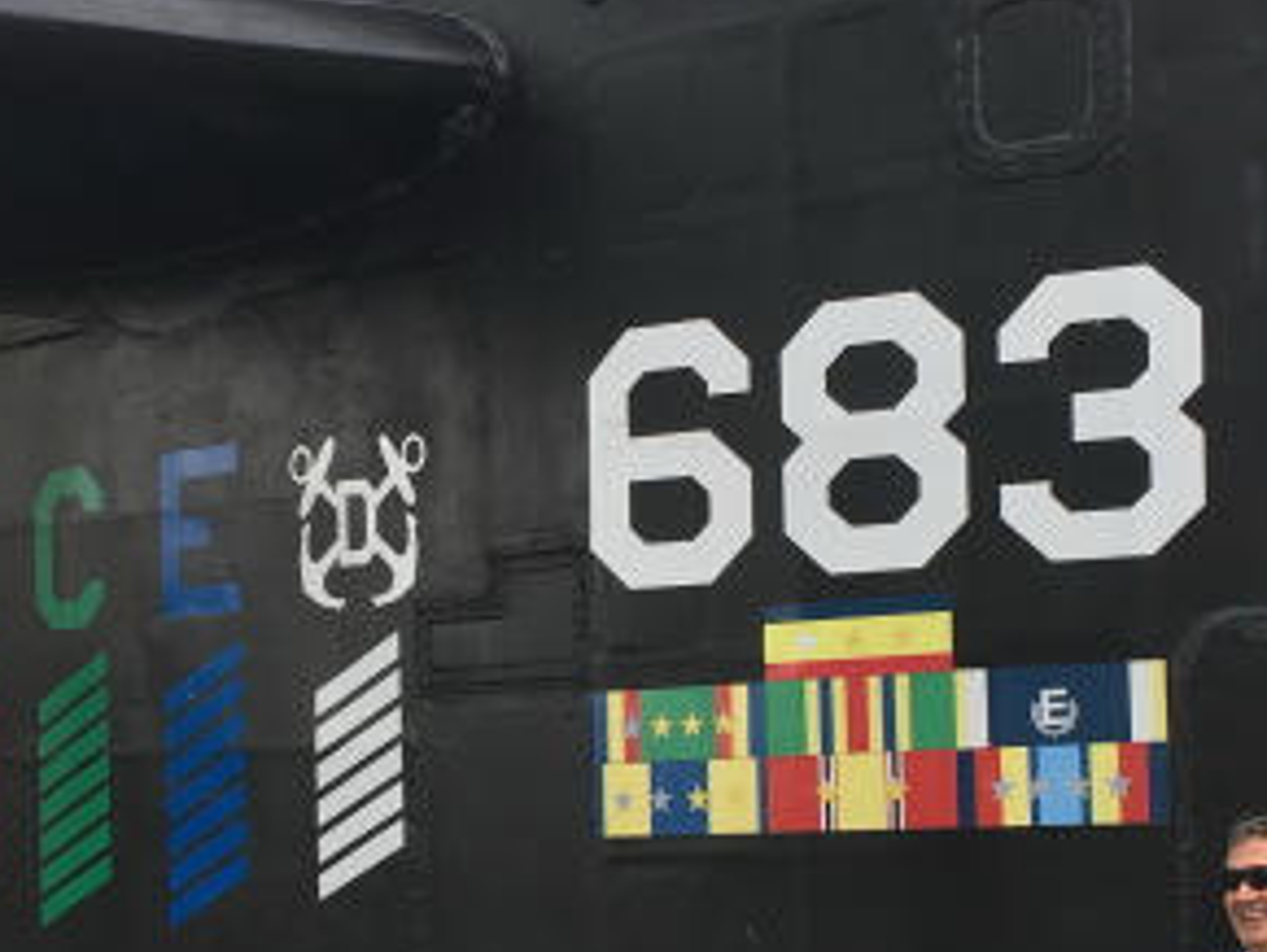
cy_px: 716
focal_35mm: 80
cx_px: 467
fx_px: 2931
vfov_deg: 18.3
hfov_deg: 24.3
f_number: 2.2
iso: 25
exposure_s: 1/190
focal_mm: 4.15
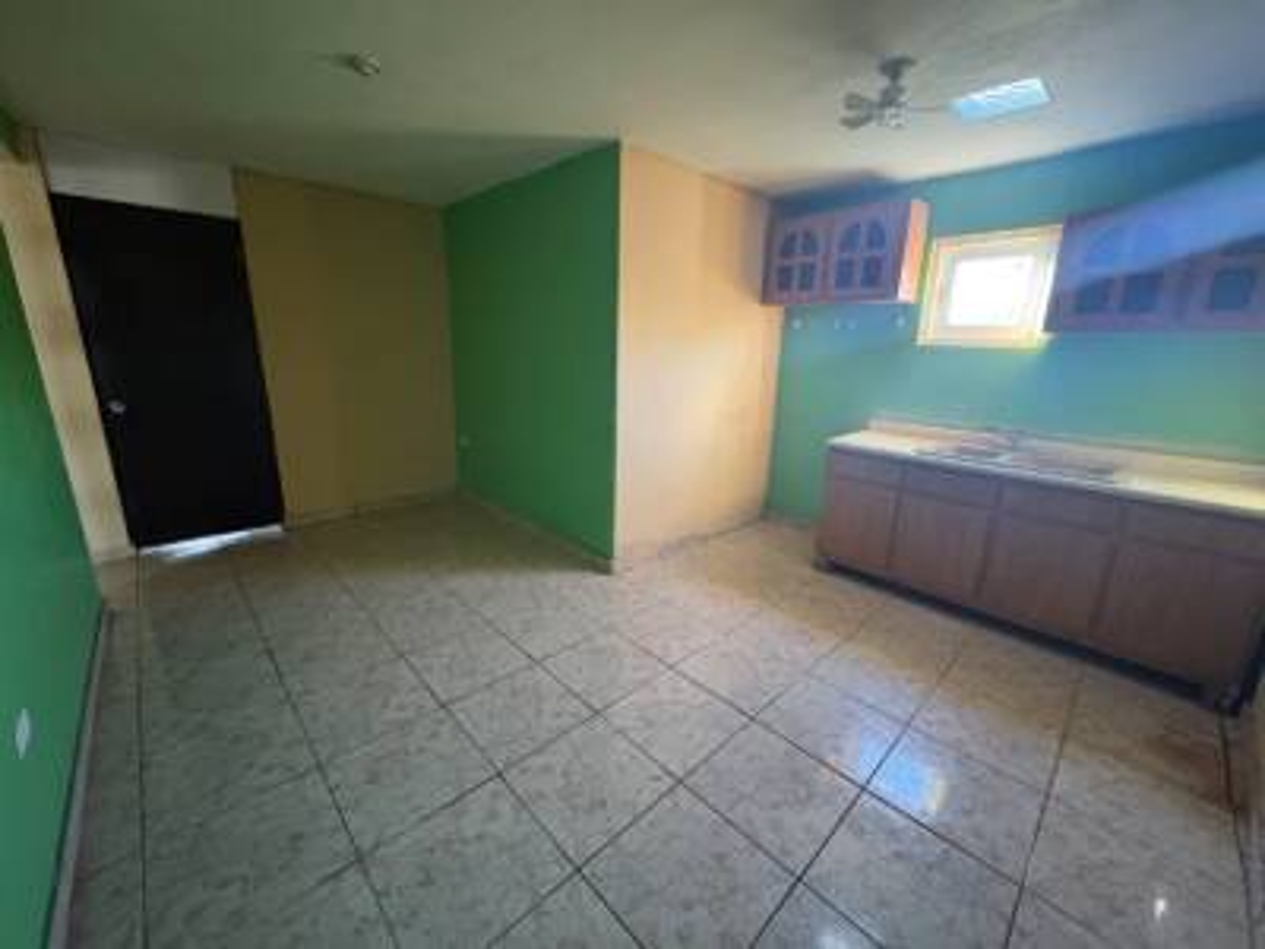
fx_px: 512
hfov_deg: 102.1
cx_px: 632
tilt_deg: -14.0
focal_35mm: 14
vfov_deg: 85.7
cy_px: 474
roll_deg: -1.0
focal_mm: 2.22
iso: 640
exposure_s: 1/40
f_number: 2.2
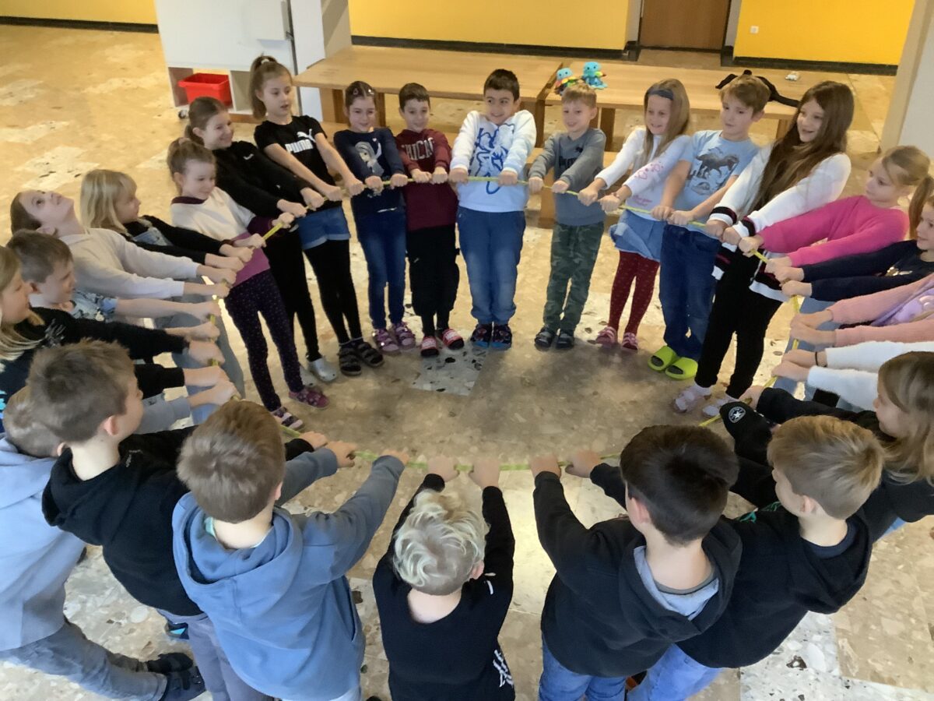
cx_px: 467
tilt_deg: -31.8
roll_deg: +0.6
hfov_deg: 58.4
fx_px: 836
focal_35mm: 31
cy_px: 350
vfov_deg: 45.4
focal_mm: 3.3
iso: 400
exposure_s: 1/40
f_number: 2.4
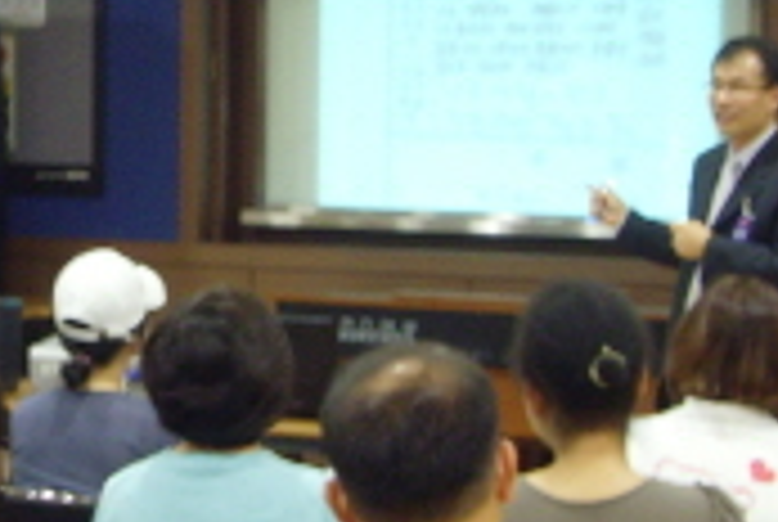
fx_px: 2684
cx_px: -144
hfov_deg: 15.9
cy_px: 178
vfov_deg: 11.1
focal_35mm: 124
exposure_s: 1/8
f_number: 3.5
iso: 200
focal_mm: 6.6
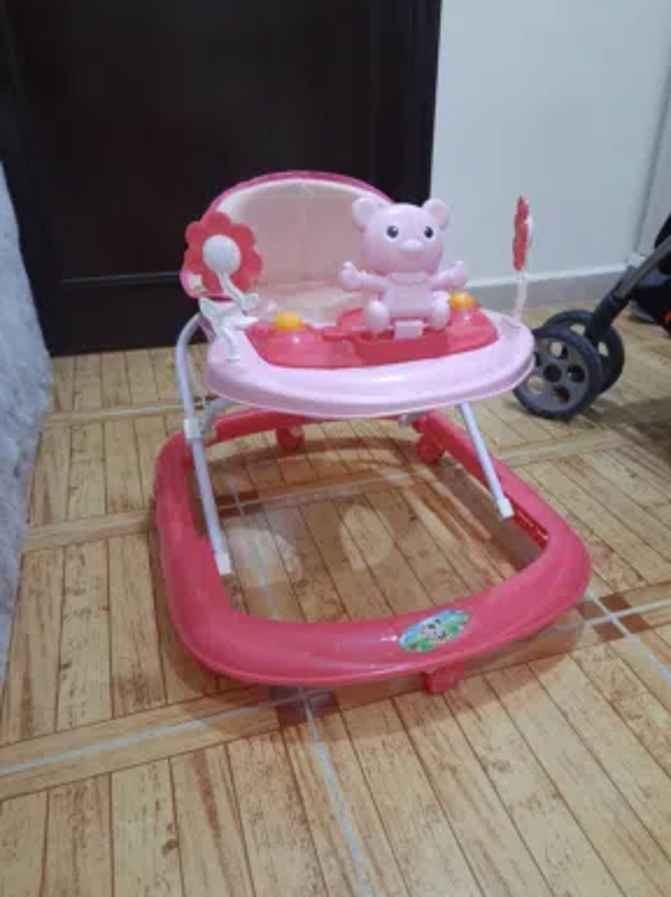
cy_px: 457
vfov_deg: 67.3
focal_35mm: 26
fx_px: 673
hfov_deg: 53.0
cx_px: 347
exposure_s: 1/33
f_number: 2
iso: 400
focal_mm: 4.6
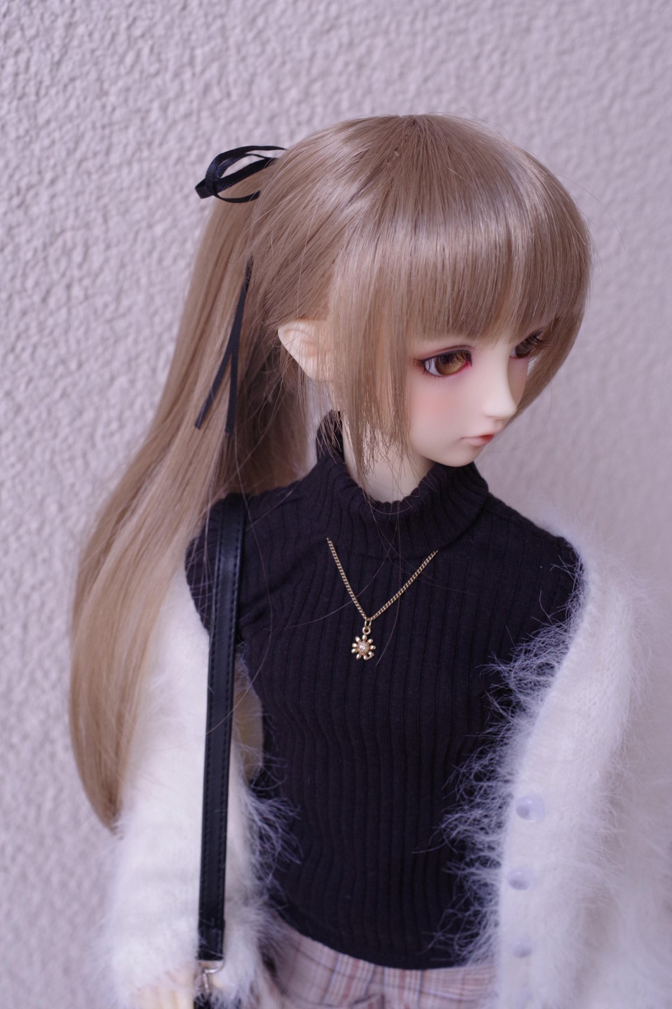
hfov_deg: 25.8
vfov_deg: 37.9
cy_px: 504
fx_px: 1470
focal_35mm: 52
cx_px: 336
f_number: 7.1
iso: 1600
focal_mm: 35
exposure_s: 1/200
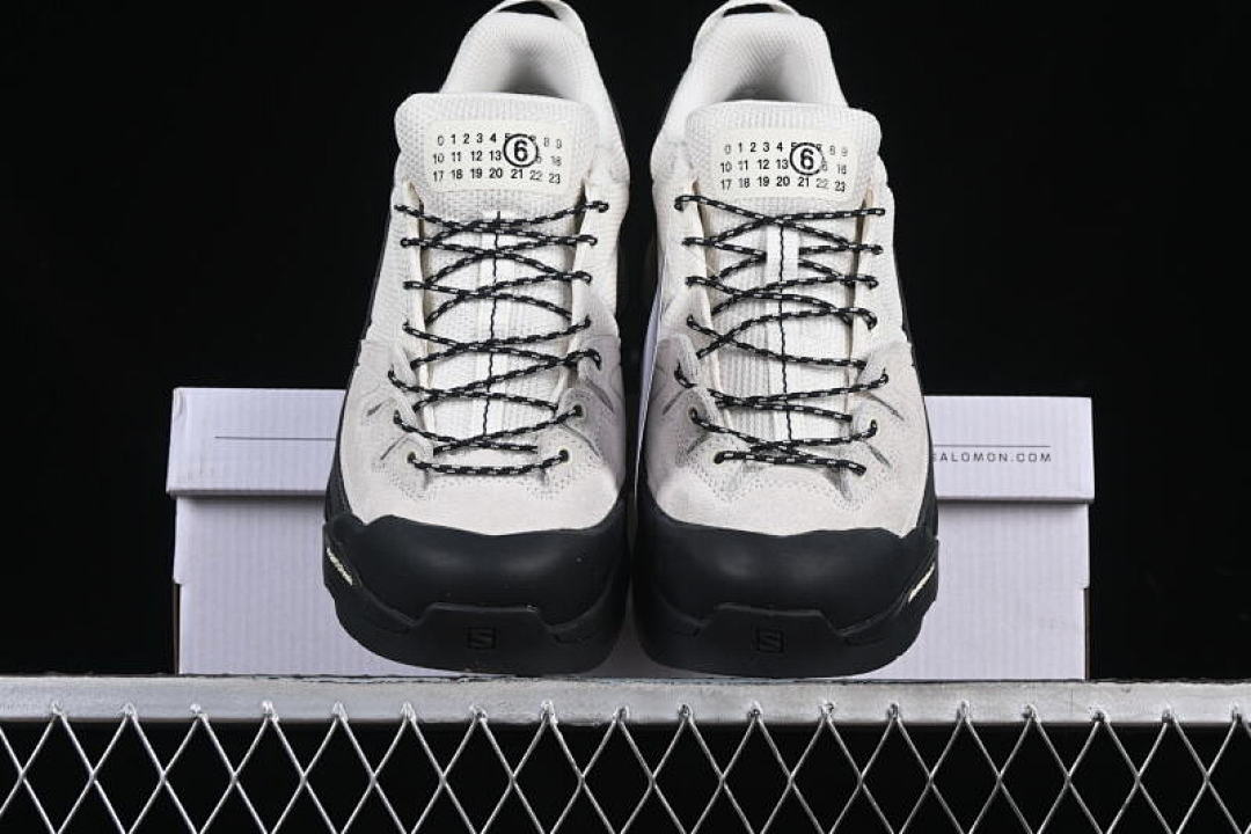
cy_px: 417
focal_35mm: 75
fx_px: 2606
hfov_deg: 27.0
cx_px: 626
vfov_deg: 18.2
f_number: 8
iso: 160
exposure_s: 1/80
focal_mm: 50
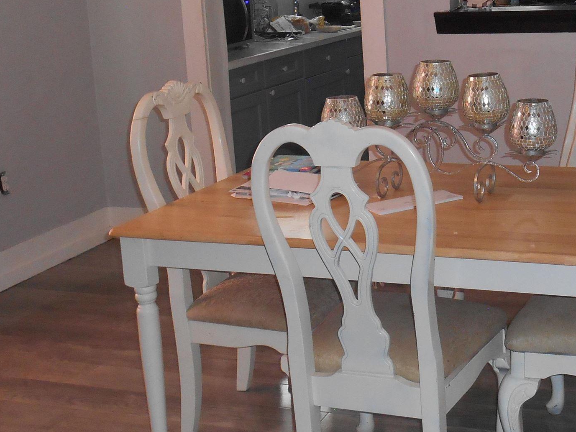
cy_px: 110
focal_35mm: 58
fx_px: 965
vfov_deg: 25.0
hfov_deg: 32.2
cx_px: 471
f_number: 3.4
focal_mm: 4.7
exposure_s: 1/25
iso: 220
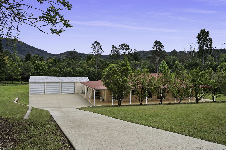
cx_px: 113
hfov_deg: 67.4
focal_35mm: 27
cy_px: 75
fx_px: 169
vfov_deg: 47.9
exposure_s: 1/320
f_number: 9
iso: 125
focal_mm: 27
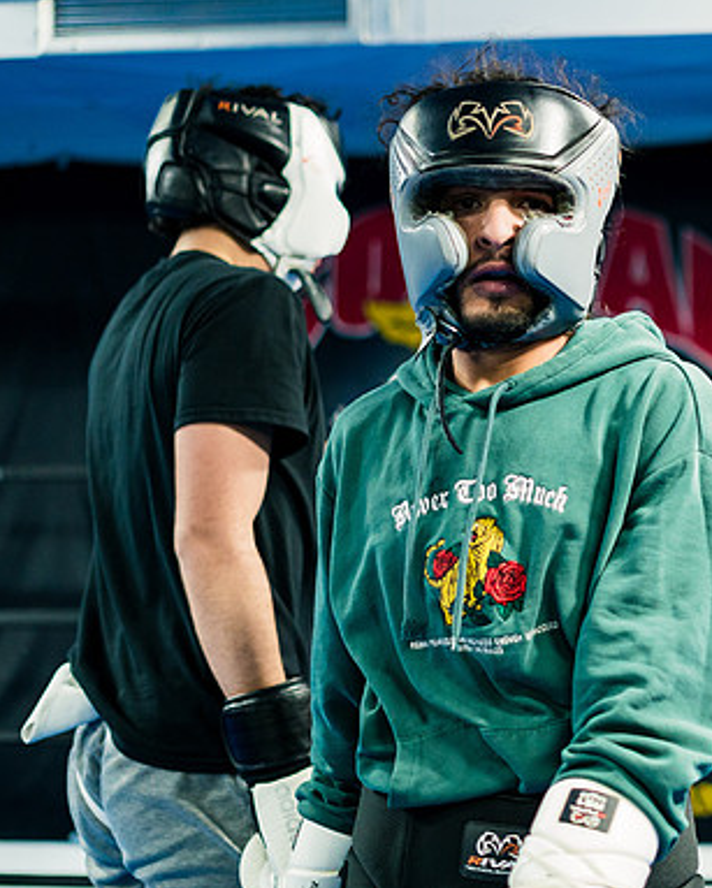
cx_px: 670
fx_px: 2078
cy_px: 394
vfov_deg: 24.1
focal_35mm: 79
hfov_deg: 19.0
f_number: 1.8
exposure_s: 1/640
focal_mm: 50
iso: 3200
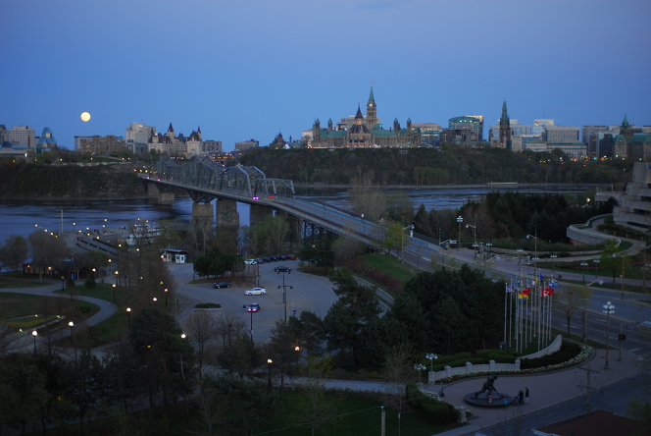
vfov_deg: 29.9
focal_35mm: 45
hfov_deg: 43.6
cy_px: 218
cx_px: 326
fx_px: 814
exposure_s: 1/40
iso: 100
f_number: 1.4
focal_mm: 30
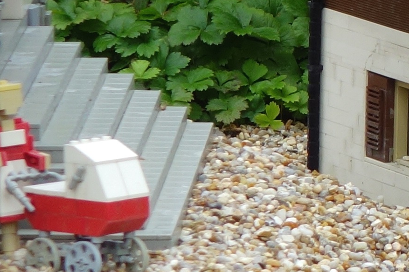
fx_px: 6734
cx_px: 654
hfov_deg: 3.5
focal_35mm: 593
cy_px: 159
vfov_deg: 2.3
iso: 125
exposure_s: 1/320
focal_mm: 35.26
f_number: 5
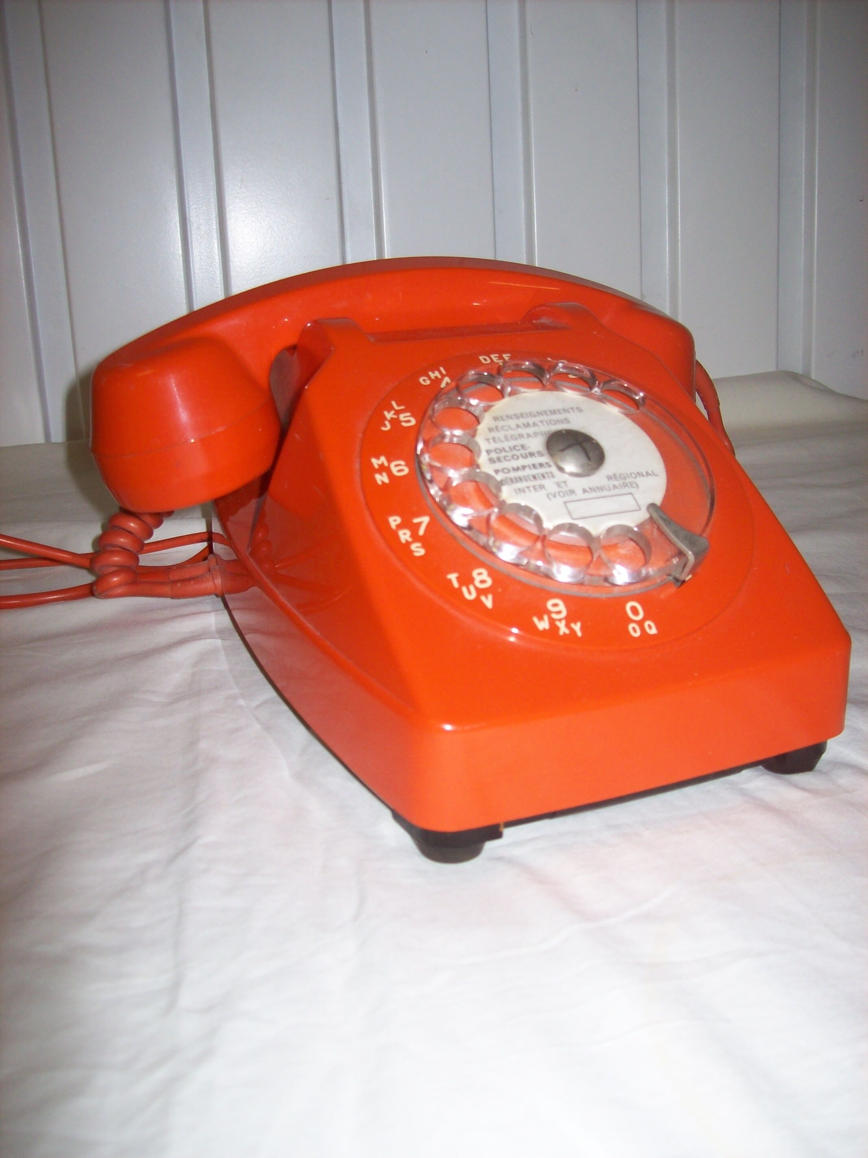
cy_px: 579
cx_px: 434
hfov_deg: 39.6
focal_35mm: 36
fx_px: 1204
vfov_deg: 51.4
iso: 80
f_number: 2.7
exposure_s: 1/64
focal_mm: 6
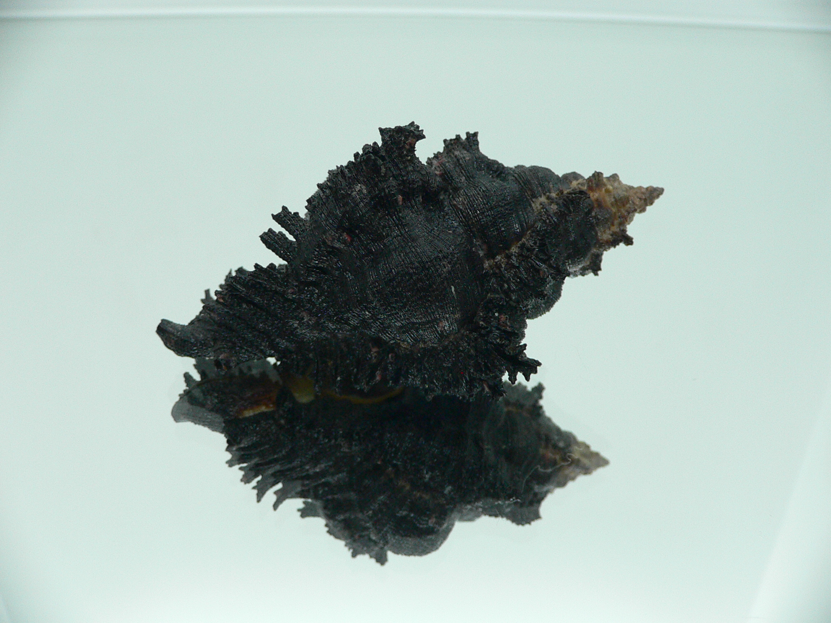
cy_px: 312
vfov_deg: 40.7
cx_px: 416
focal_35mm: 35
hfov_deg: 52.6
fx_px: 840
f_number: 2.8
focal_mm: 4.6
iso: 150
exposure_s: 1/60
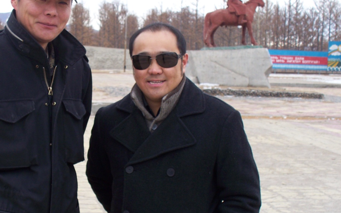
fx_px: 697
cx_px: 103
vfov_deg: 17.4
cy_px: 130
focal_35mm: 75
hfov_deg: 27.3
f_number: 2.8
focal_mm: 7.54
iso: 64
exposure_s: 1/125
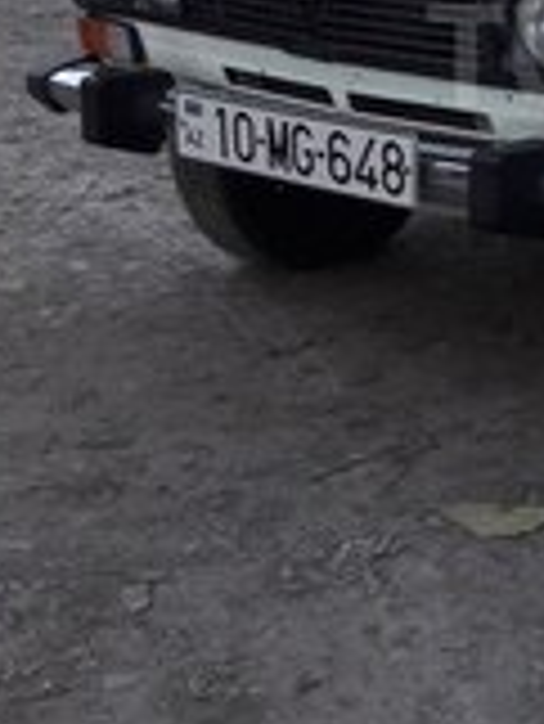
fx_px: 1800
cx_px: 773
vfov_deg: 22.1
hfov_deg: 16.0
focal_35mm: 86
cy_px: 54
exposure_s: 1/50
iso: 64
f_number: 1.9
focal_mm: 3.7
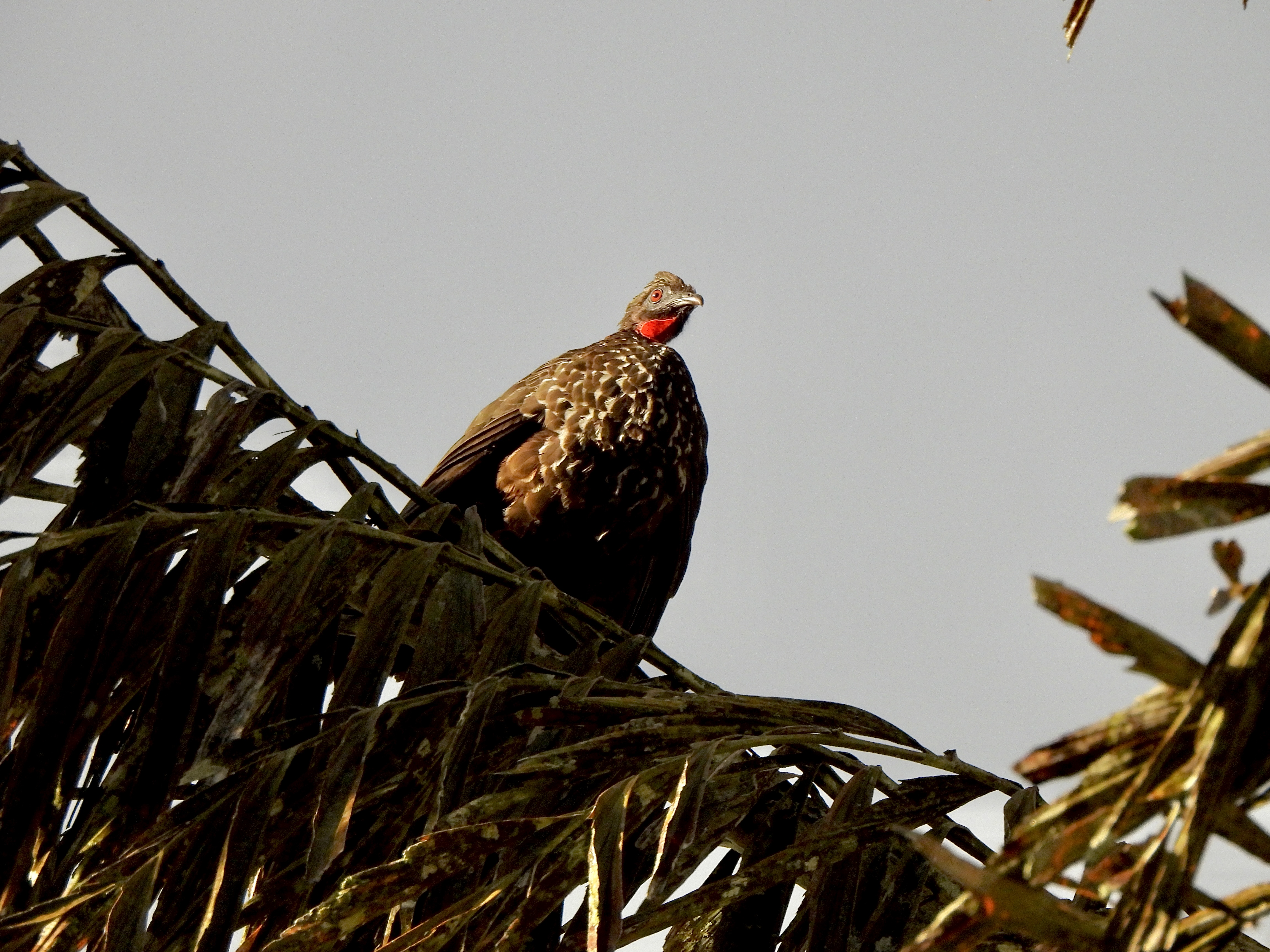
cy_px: 476
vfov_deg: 1.7
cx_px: 635
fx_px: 31185
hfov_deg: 2.3
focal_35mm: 850
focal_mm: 152
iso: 400
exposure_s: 1/160
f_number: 5.6
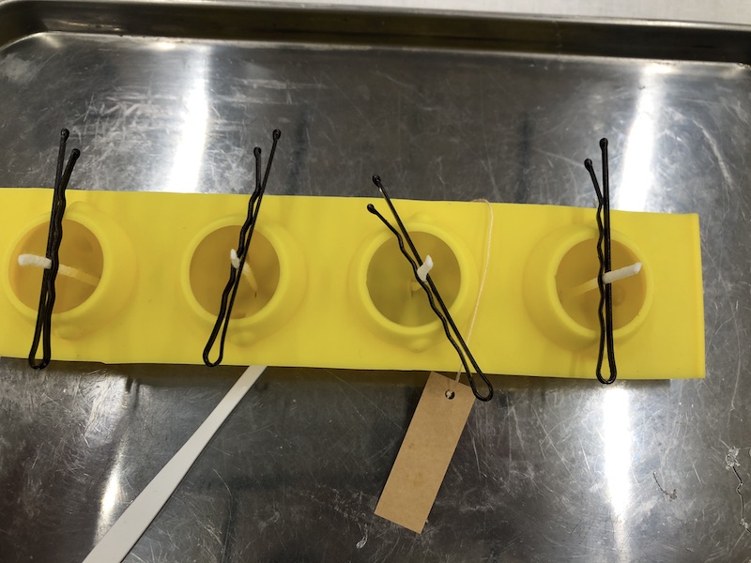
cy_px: 282
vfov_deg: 49.7
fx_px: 607
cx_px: 376
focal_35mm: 28
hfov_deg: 63.4
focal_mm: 3.99
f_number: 1.8
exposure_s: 1/50
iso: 25
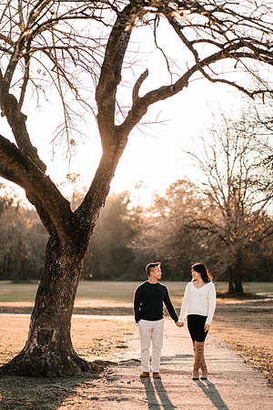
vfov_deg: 23.9
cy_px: 205
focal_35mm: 85
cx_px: 136
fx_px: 967
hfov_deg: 16.1
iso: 200
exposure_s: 1/1000
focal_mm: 85
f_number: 1.8
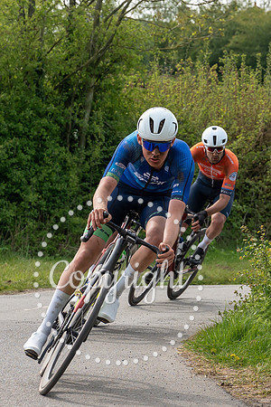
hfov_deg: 6.3
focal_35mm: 217
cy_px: 173
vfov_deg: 9.5
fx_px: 2452
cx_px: 147
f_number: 5
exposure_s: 1/1000
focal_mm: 70
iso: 200
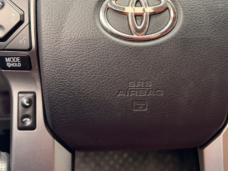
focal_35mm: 51
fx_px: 336
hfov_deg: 37.3
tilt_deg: -26.0
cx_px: 139
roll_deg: +0.9
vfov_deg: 28.2
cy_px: 45
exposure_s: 1/138
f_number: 1.78
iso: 160
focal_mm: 6.76
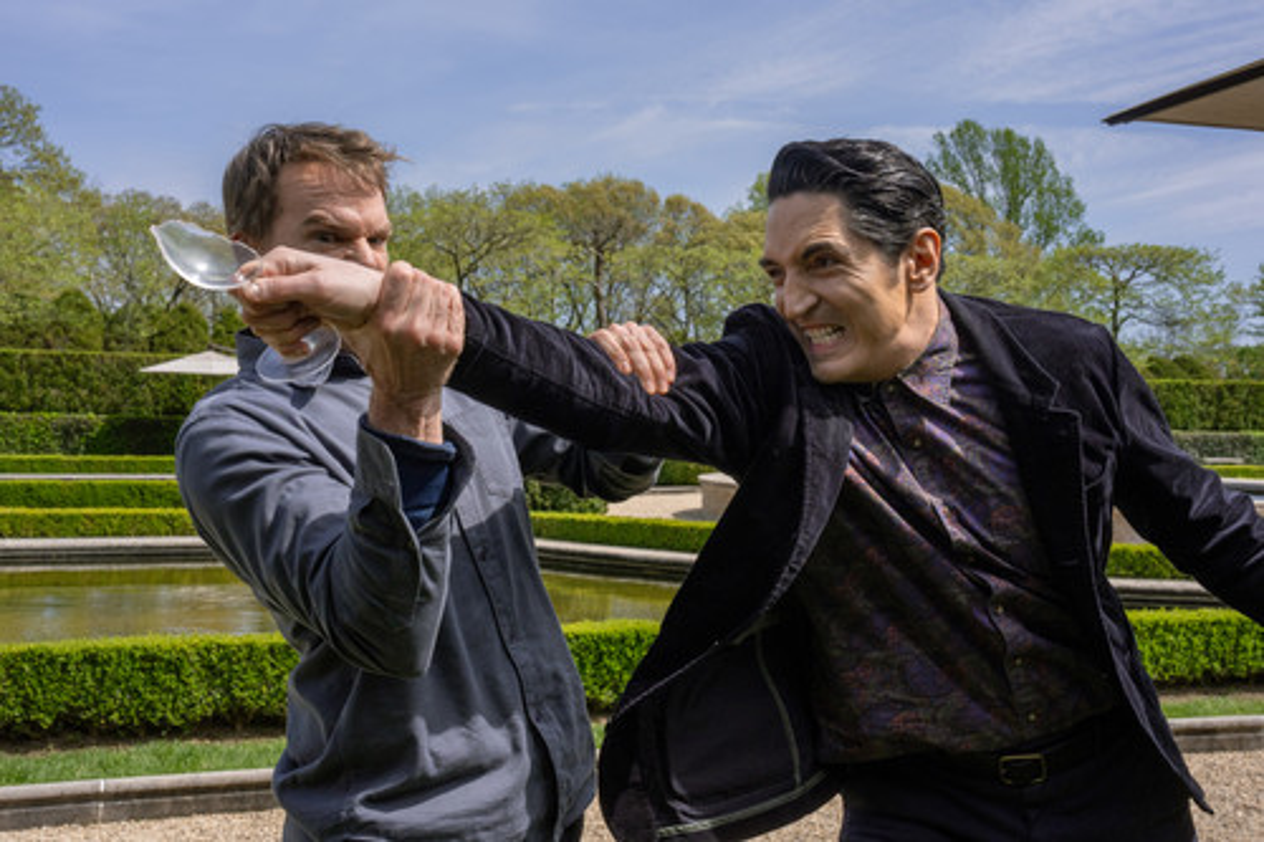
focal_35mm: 43
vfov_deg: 31.2
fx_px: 1509
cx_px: 632
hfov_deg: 45.4
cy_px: 421
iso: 640
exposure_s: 1/1000
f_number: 11
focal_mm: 43
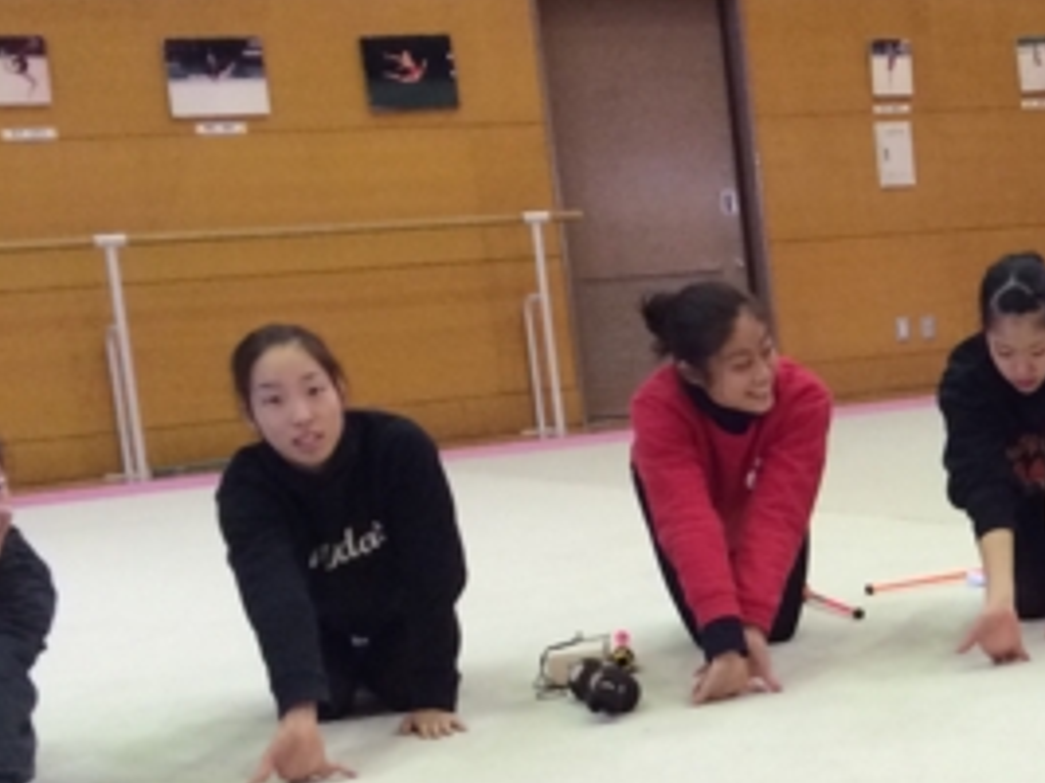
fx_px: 2716
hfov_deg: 19.9
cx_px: 1389
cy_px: 622
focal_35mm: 90
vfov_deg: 16.3
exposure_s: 1/33
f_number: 2.2
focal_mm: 4.12
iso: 100
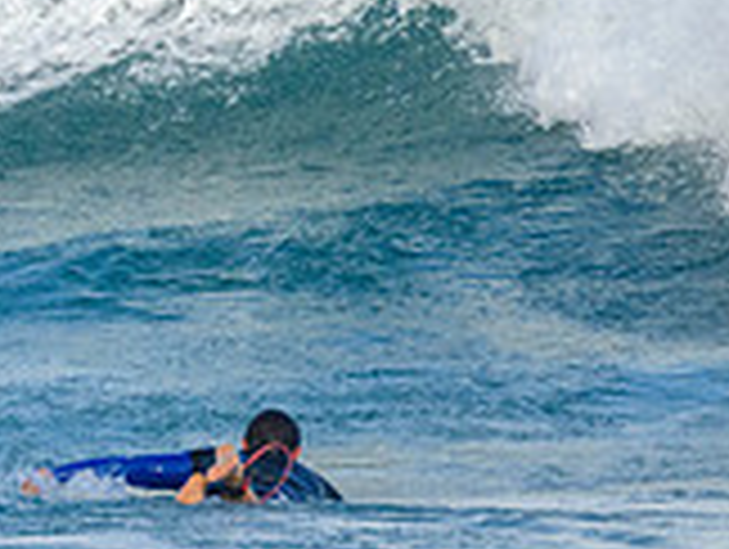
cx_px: -549
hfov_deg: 0.7
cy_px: -173
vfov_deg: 0.5
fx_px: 57979
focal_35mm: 2749
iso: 2500
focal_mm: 800
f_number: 11
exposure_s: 1/1600
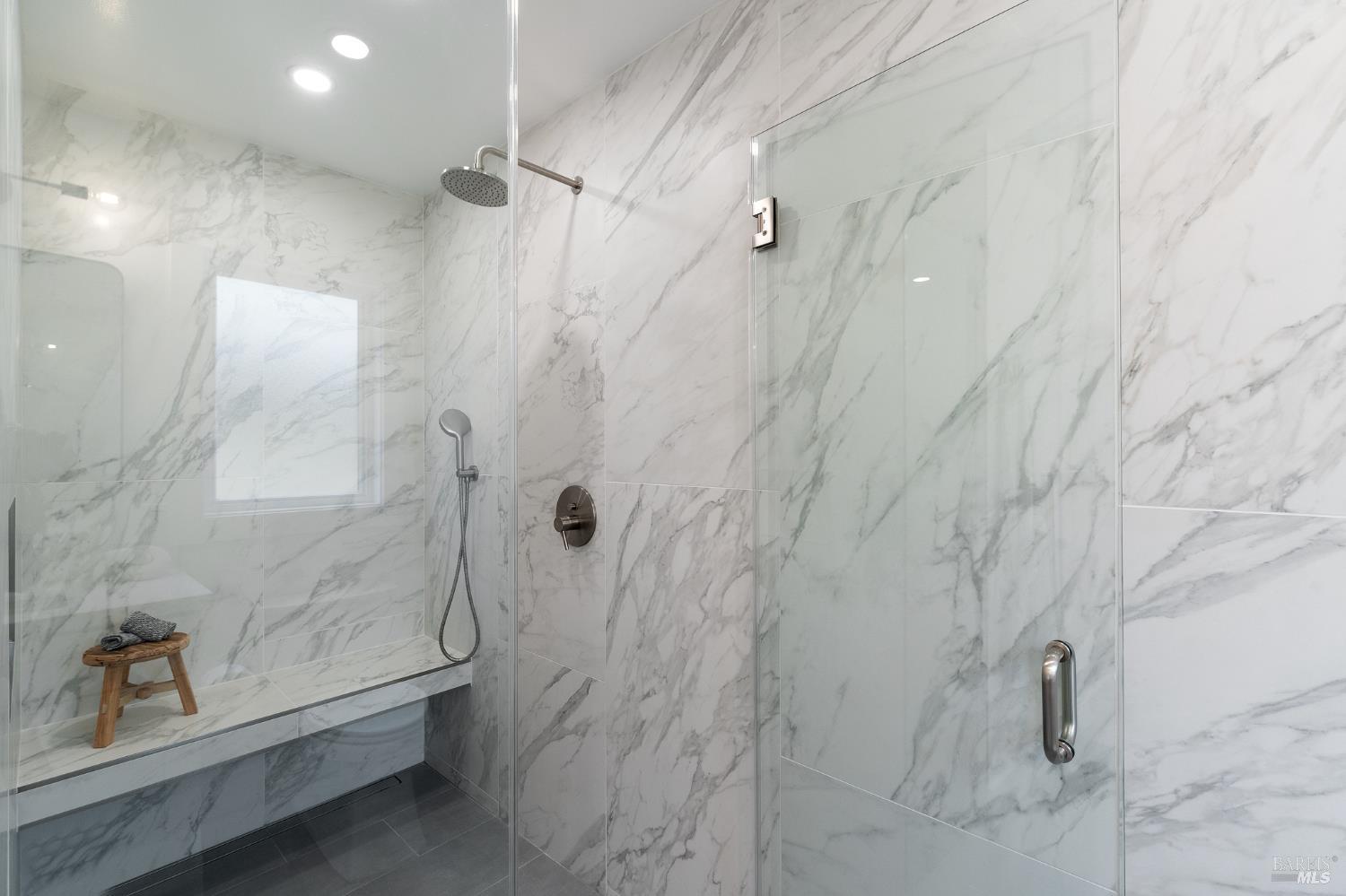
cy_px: 448
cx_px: 673
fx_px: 561
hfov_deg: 100.4
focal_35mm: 15
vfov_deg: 77.3
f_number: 9
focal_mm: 15
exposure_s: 1/25
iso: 400
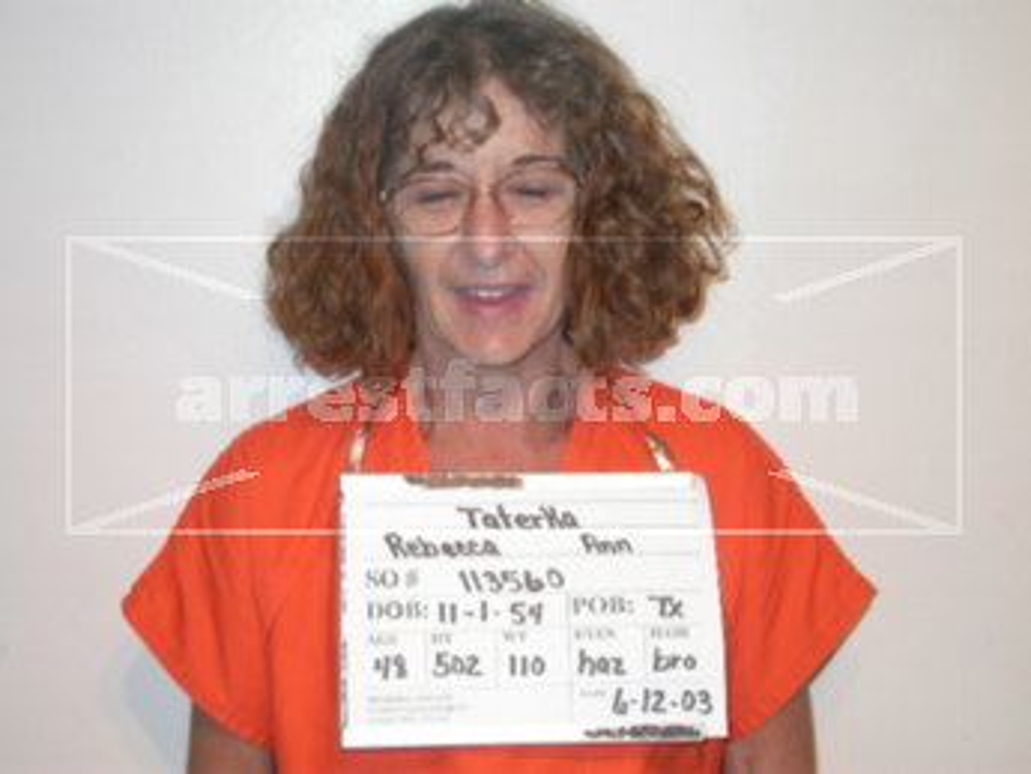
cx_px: 516
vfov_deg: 21.6
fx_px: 2026
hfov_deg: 28.6
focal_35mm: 68
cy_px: 387
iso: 100
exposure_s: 1/60.3
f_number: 3.3
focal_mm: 14.2
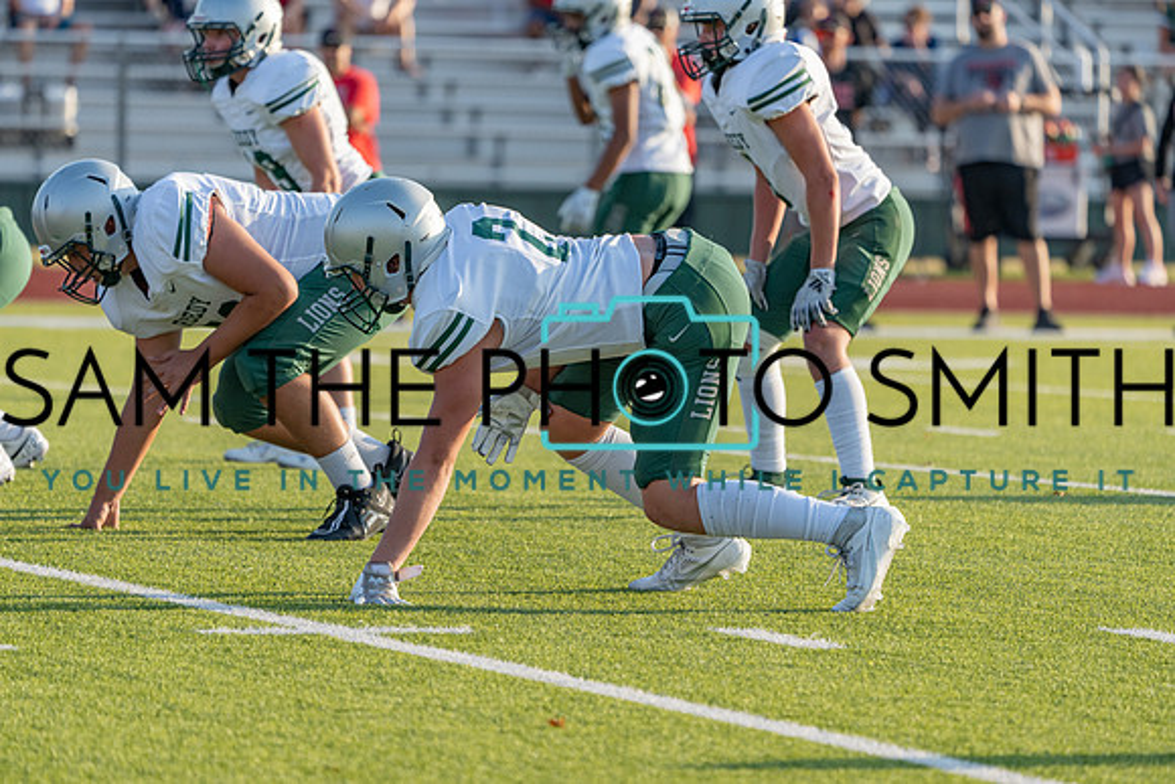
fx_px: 9793
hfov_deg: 6.9
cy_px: 392
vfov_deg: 4.6
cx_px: 588
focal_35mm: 300
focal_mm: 300
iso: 500
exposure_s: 1/1250
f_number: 5.6
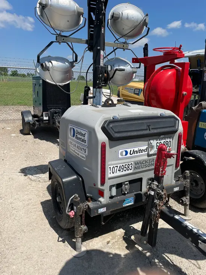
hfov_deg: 53.1
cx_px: 103
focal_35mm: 26
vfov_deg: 67.3
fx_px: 206
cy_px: 138
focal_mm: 4.2
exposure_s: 1/5556
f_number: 1.6
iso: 50
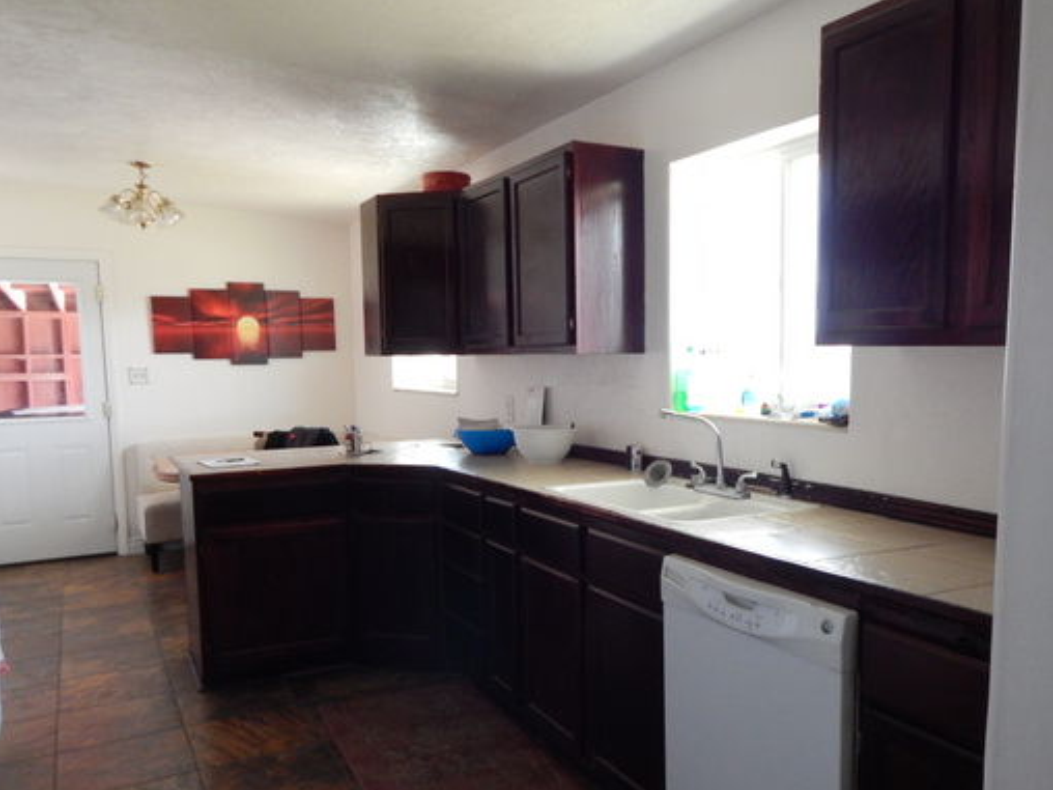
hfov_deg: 61.4
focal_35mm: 29
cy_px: 458
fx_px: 882
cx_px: 595
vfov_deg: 48.0
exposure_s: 1/60
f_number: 3
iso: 400
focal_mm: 4
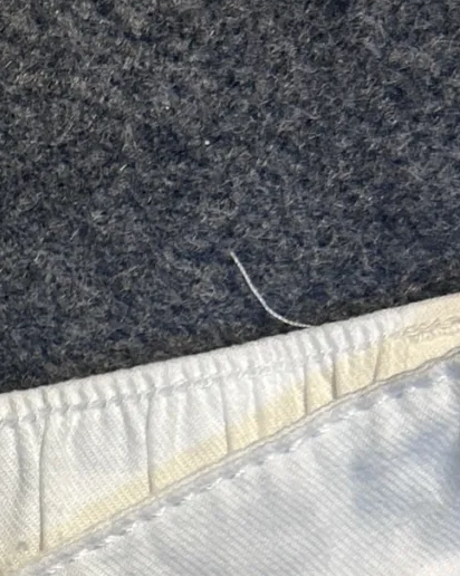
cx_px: -73
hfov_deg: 12.0
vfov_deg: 14.9
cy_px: 653
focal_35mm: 126
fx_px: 2147
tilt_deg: -55.6
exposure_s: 1/100
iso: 125
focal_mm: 5.7
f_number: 1.5
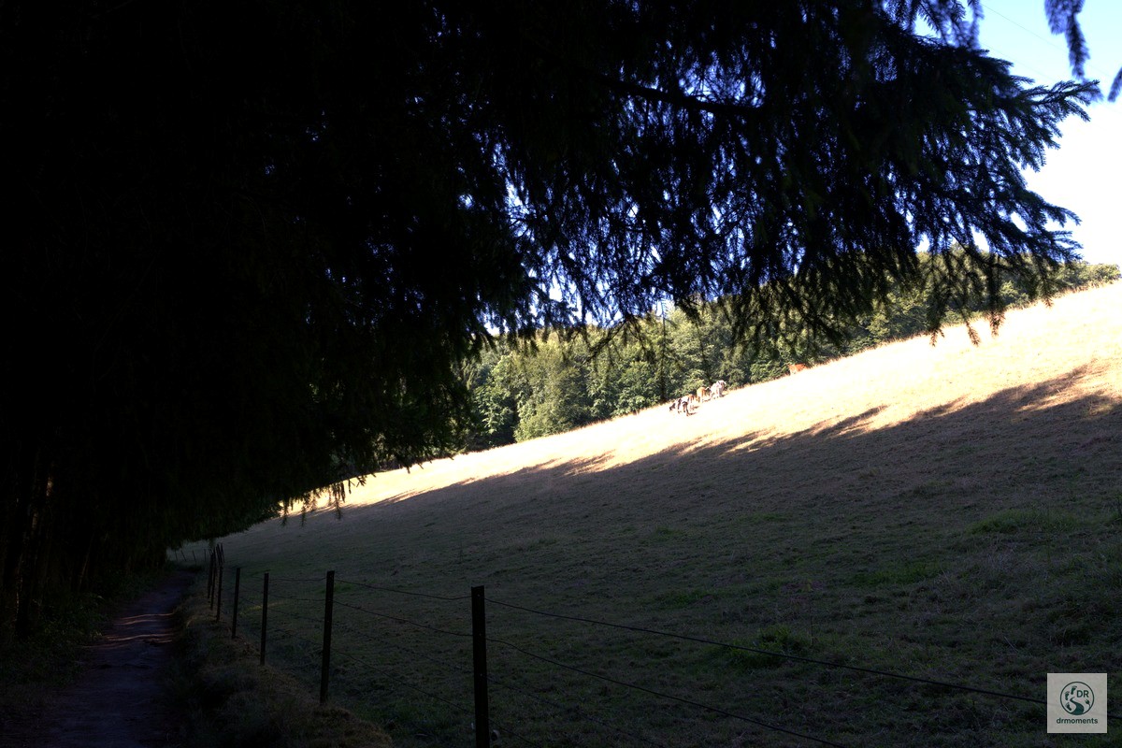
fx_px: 935
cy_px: 374
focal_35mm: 30
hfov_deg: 61.9
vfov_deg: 43.6
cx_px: 561
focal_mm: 30
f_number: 6.3
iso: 400
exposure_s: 1/125
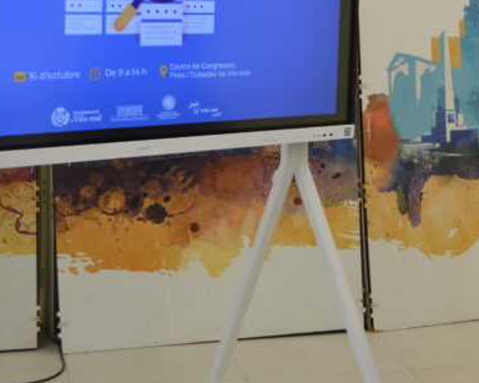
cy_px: 108
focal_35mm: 90
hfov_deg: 20.9
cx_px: 423
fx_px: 1276
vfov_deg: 17.0
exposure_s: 1/80
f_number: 4.5
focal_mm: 32
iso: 400
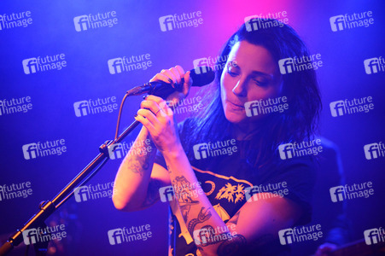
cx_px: 192
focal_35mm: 125
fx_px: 1336
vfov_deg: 11.0
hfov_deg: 16.4
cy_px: 128
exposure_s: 1/250
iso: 6400
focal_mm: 125
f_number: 2.8
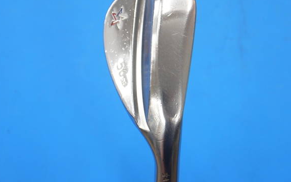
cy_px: 85
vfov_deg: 13.2
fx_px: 785
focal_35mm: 99
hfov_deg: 21.0
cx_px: 147
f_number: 5.6
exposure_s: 1/80
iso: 500
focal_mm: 42
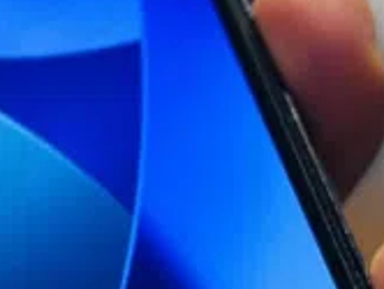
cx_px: -155
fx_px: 2055
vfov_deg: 8.0
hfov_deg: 10.4
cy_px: -7
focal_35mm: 185
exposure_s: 1/100
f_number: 1.78
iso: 64
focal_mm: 6.76
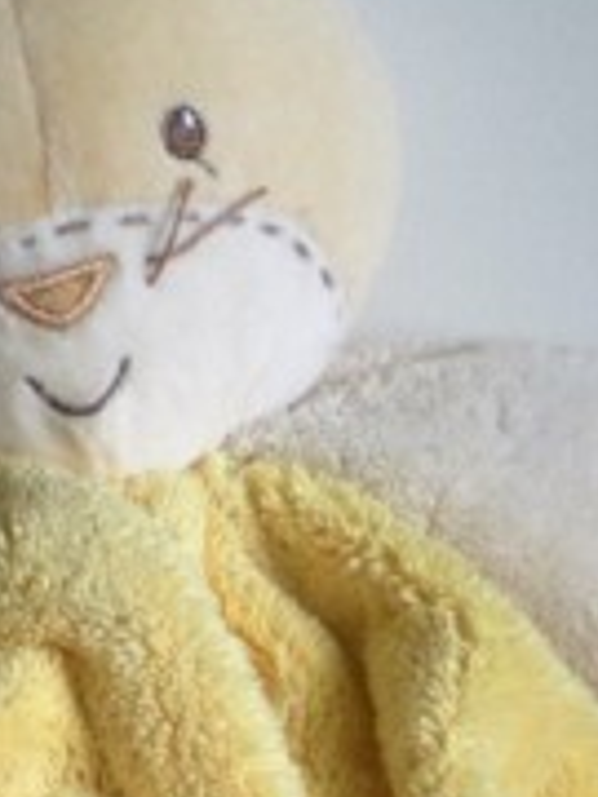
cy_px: 664
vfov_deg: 17.7
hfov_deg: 13.4
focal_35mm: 110
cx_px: 120
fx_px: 2534
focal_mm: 6.3
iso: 186
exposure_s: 1/60.4
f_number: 3.1
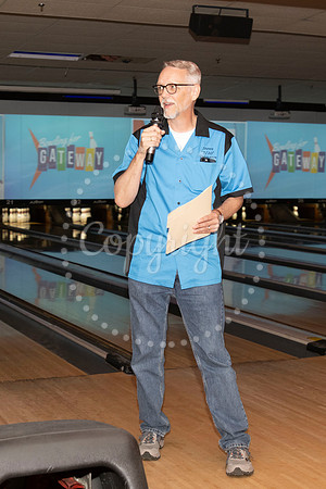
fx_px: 930
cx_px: 137
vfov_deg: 29.5
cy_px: 248
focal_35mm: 68
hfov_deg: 19.9
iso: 1000
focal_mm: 35
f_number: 5.6
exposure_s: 1/80
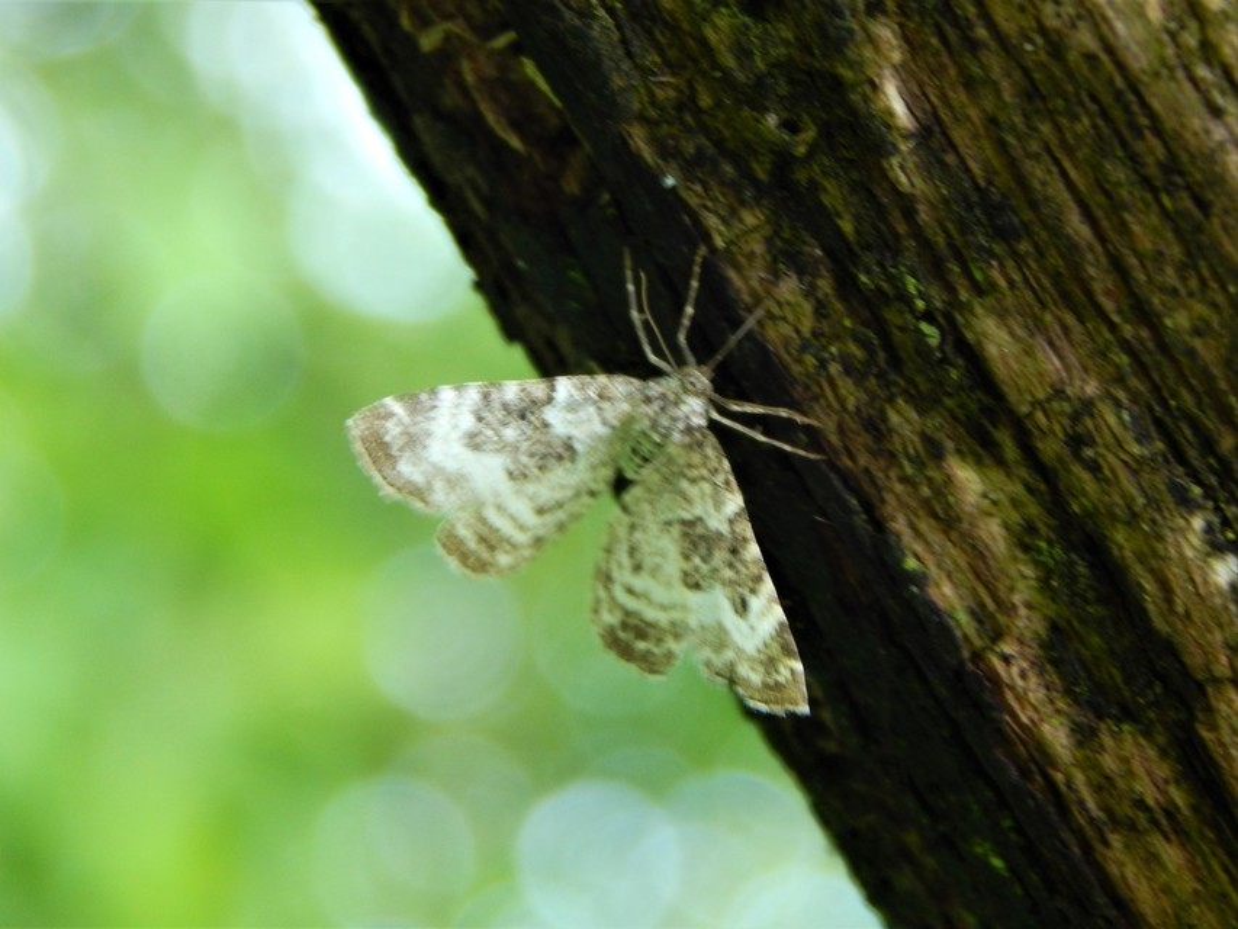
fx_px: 7404
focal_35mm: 207
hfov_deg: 9.6
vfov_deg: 7.2
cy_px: 464
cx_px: 619
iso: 250
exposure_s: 1/30
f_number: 5.4
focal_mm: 37.1
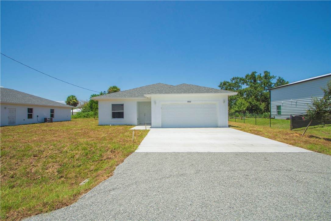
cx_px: 166
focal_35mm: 15
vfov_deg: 77.3
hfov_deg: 100.4
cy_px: 110
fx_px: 138
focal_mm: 10
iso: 160
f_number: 8
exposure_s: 1/500
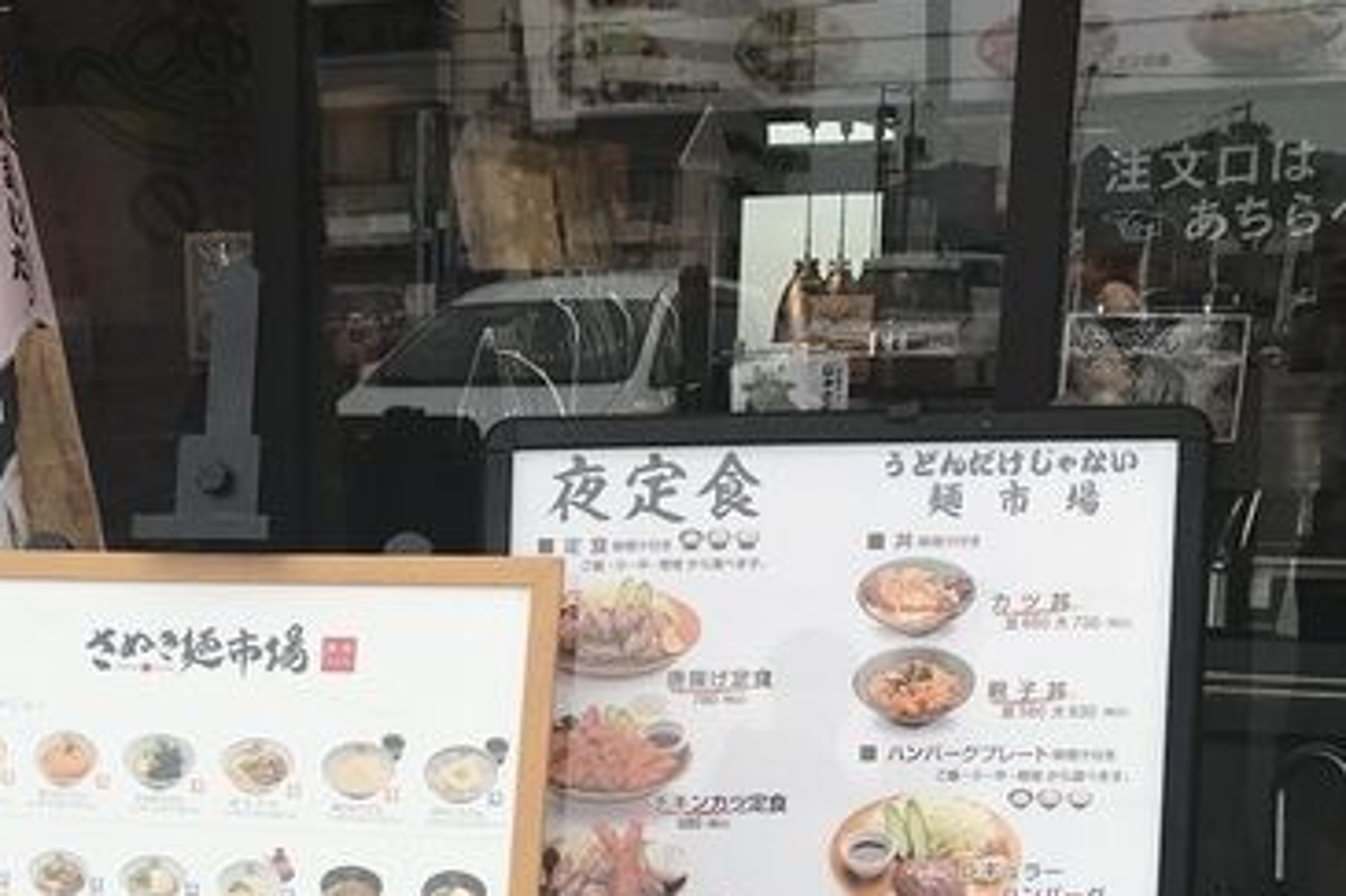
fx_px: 2429
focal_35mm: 65
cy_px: 1001
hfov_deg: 30.1
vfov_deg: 19.9
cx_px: 227
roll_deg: +0.9
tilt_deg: -14.0
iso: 20
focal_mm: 3.99
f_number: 1.8
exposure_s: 1/660
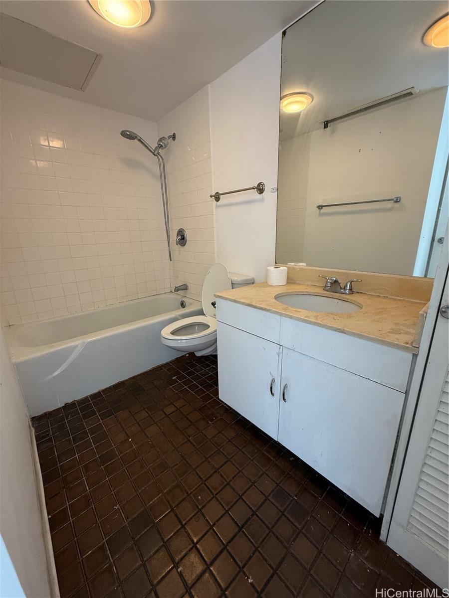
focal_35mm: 14
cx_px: 224
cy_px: 299
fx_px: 242
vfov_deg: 102.1
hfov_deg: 85.7
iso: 250
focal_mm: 2.22
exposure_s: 1/60
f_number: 2.2
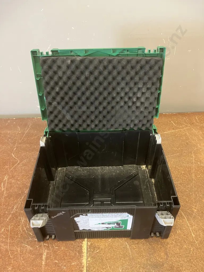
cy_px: 136
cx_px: 102
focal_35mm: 28
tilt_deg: -40.2
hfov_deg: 49.7
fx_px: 220
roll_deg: +1.3
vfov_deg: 63.4
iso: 250
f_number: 1.8
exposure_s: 1/33
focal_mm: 3.99
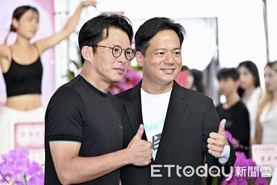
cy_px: 92
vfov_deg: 6.3
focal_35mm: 220
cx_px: 138
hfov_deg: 9.4
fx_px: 1693
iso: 1600
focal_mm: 220
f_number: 5.6
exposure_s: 1/200
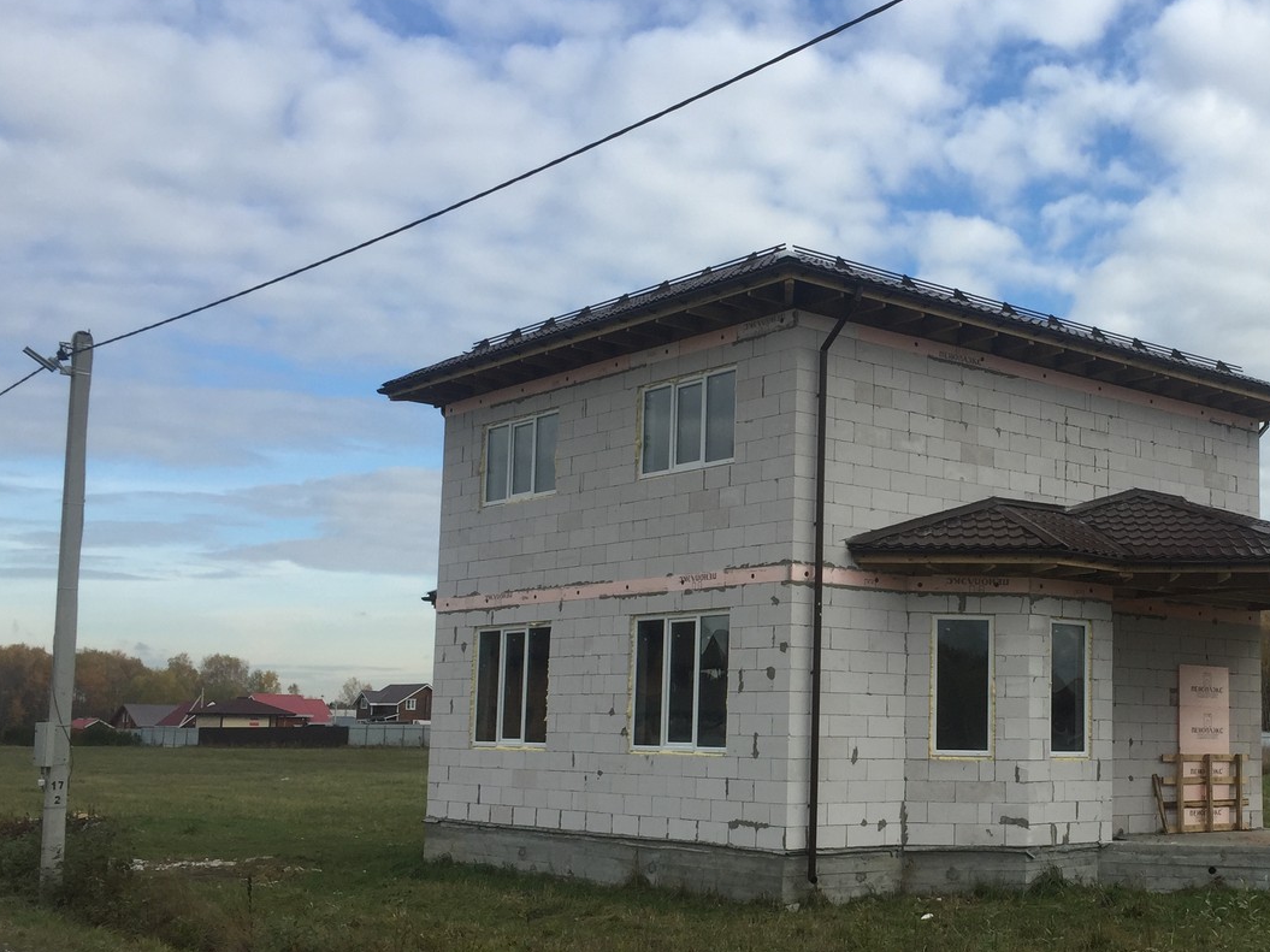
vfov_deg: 32.8
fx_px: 1614
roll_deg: -0.9
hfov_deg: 42.0
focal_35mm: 44
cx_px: 902
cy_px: 552
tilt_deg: +5.1
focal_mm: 4.15
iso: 32
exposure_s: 1/1199
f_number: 2.2
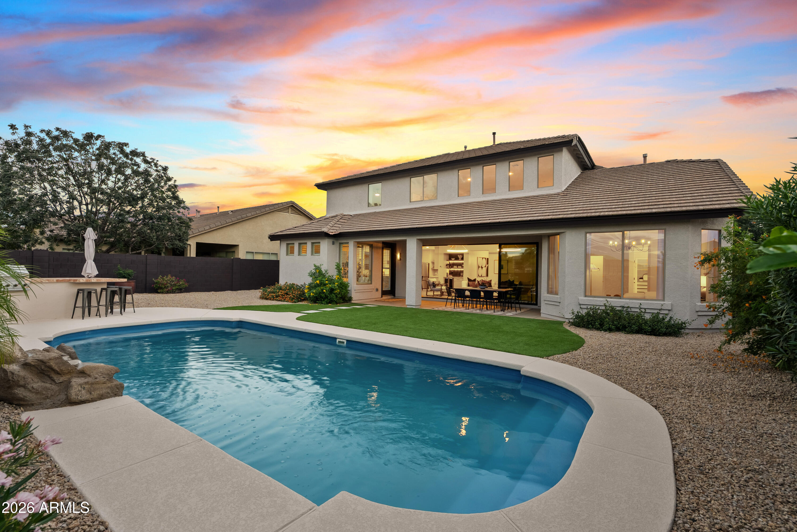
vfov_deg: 73.8
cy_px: 266
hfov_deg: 96.7
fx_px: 354
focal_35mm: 16
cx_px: 398
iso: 125
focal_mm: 16
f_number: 8
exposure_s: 1/2
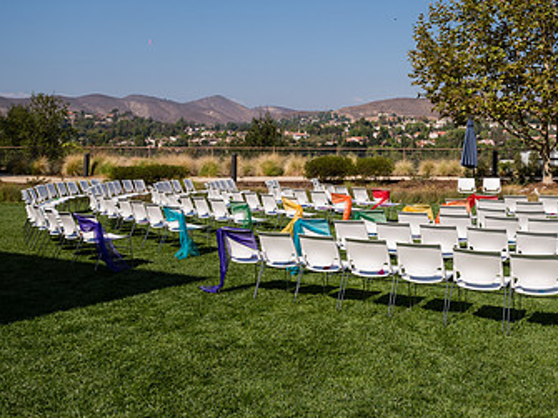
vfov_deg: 35.4
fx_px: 645
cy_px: 119
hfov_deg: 44.0
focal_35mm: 40
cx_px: 466
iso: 100
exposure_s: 1/1600
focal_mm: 24
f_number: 4.5
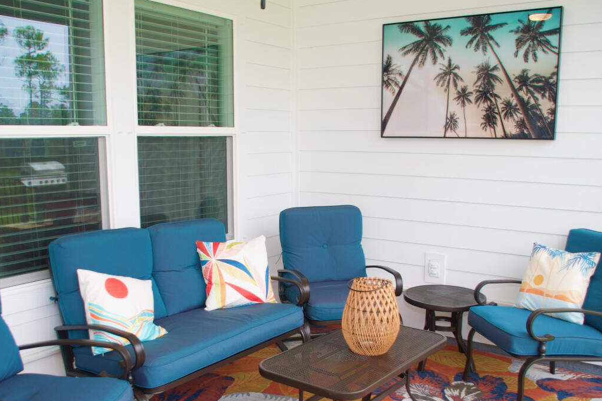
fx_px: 568
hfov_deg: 55.8
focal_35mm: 34
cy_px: 231
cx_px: 287
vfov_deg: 38.7
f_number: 4
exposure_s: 1/60
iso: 400
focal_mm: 18
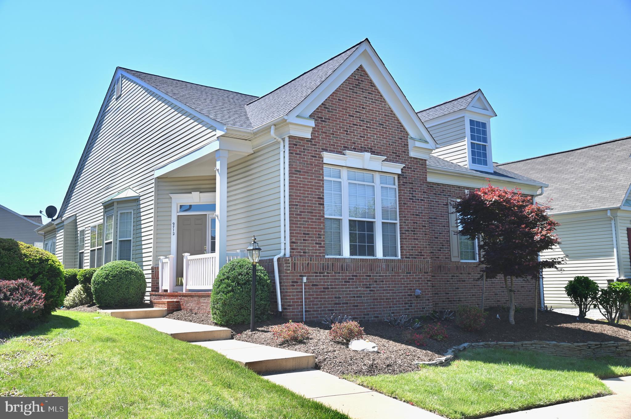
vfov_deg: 41.1
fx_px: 560
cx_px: 316
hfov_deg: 58.8
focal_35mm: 32
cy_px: 210
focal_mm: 32
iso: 125
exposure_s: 1/200
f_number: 7.1
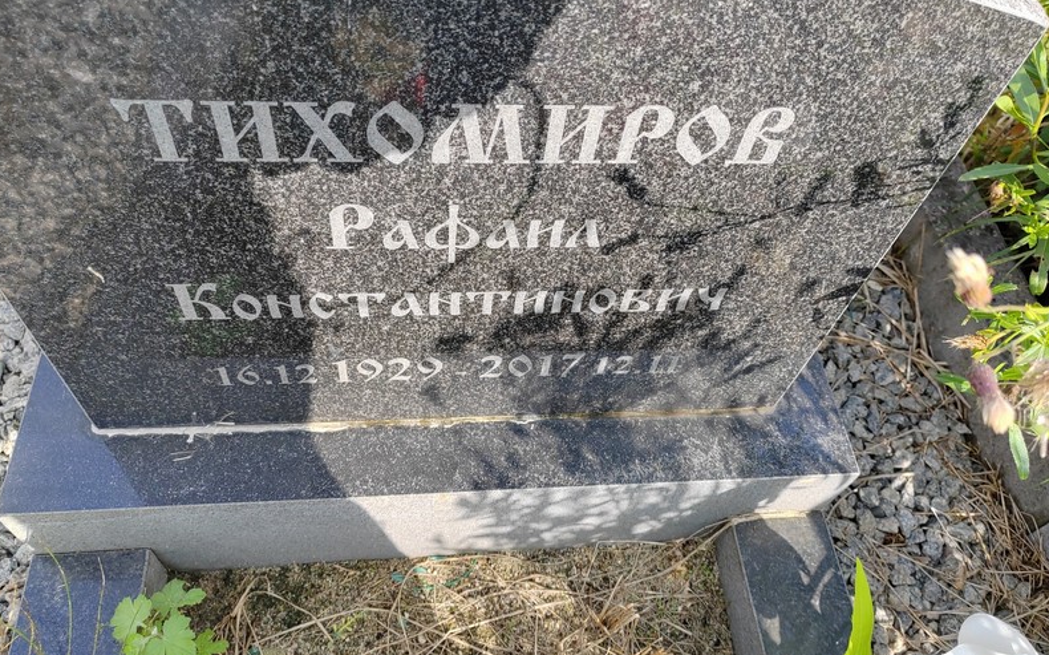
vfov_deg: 43.1
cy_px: 308
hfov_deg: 64.7
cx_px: 519
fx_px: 829
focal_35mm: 29
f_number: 1.9
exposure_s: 1/450
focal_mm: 5.52
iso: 100
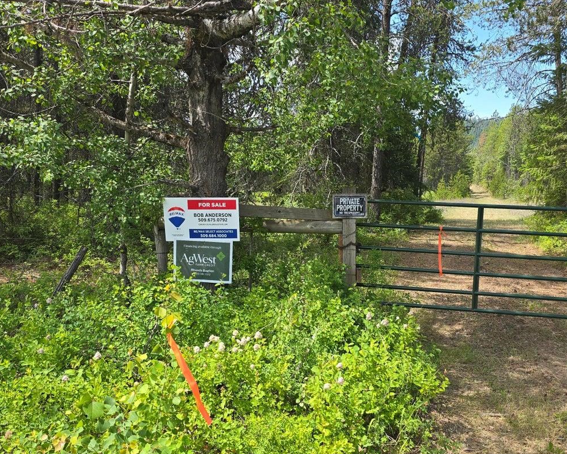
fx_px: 520
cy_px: 236
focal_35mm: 31
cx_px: 324
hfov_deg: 57.0
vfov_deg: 47.1
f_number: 1.7
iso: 12
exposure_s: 1/227
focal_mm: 6.3
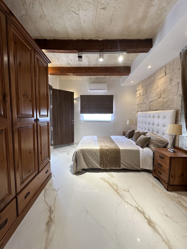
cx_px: 94
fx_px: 101
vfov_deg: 102.1
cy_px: 124
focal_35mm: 14
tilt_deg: -4.9
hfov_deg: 85.7
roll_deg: -1.2
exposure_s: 1/100
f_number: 2.2
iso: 160
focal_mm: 2.22
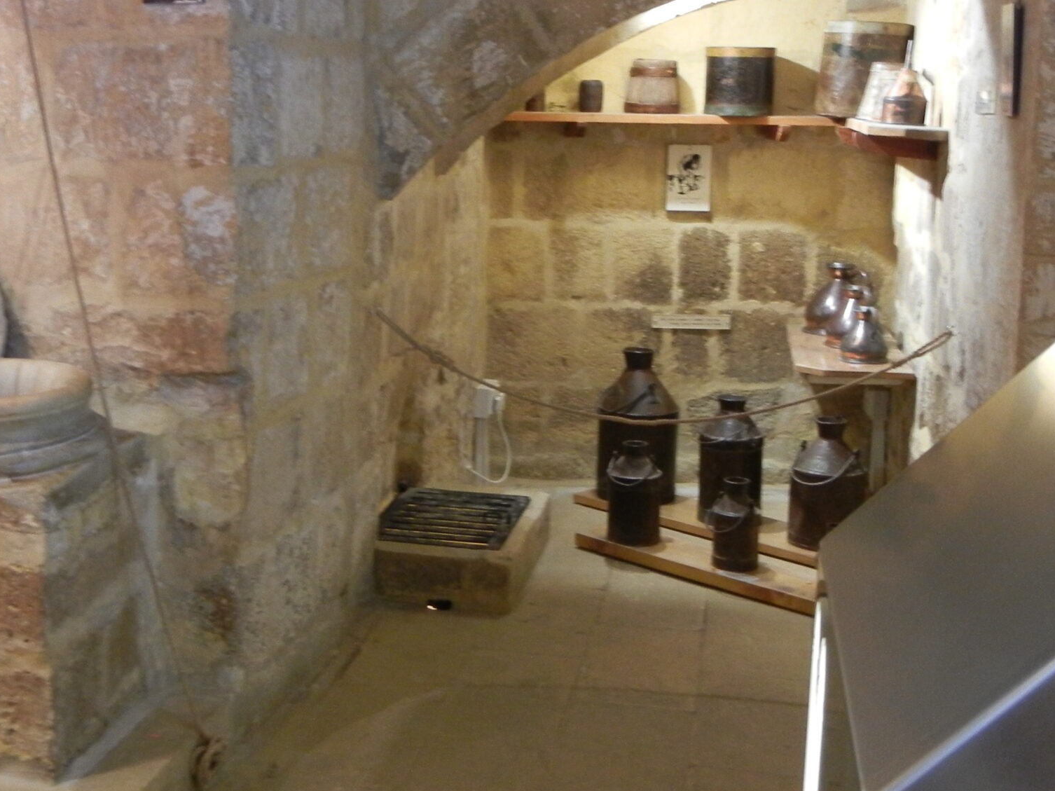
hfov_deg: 37.1
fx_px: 1554
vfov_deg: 28.4
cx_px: 363
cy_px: 297
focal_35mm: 51
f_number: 3.5
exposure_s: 1/1.5
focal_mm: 5.4
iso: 400
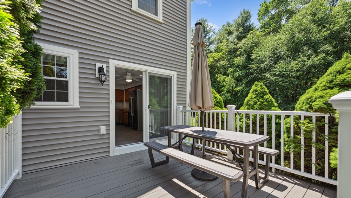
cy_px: 107
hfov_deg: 103.0
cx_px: 173
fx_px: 140
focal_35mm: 15
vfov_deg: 70.4
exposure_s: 1/60
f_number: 8
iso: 100
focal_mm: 14
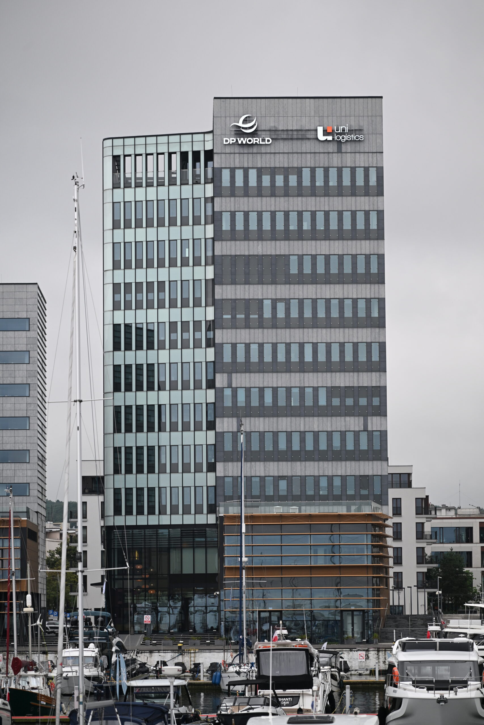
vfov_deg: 17.1
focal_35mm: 120
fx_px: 2419
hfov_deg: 11.4
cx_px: 242
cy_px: 362
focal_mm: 120
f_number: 4
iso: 400
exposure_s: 1/200
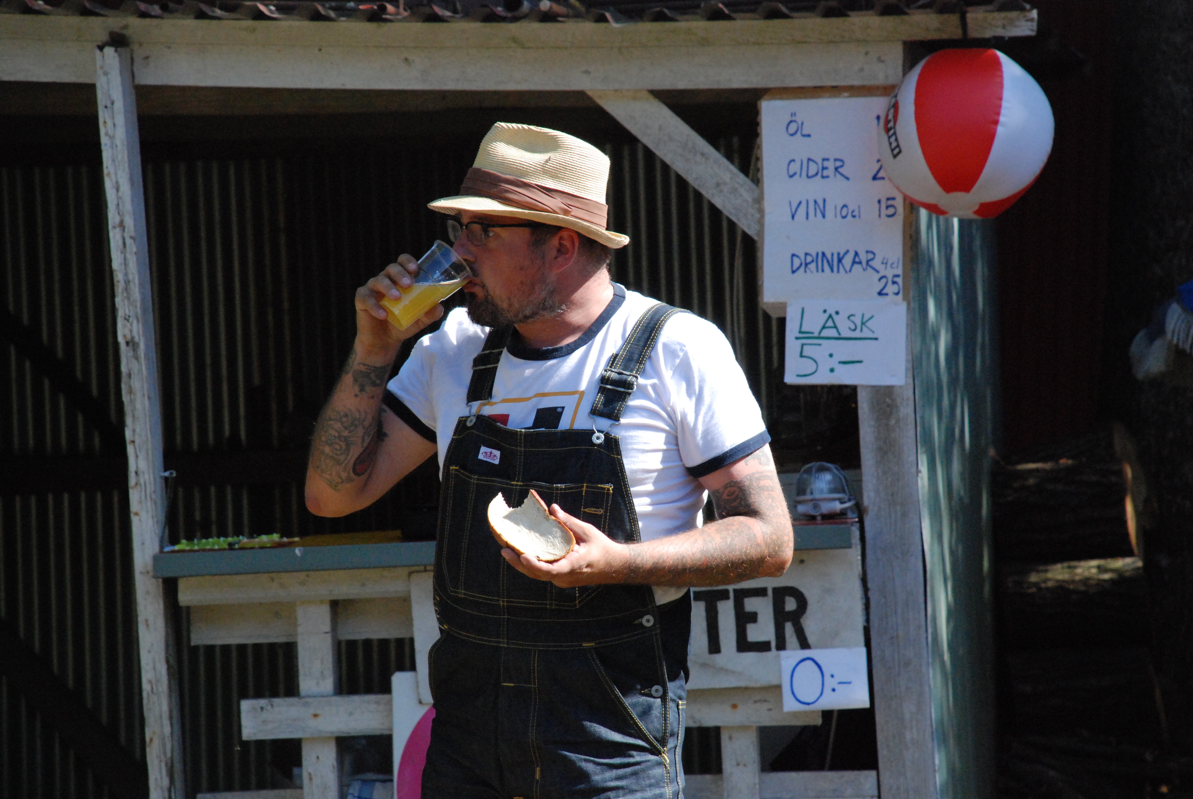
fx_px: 6719
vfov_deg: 6.8
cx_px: 596
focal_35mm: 202
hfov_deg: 10.1
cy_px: 400
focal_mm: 135
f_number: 9
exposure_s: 1/1250
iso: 1600
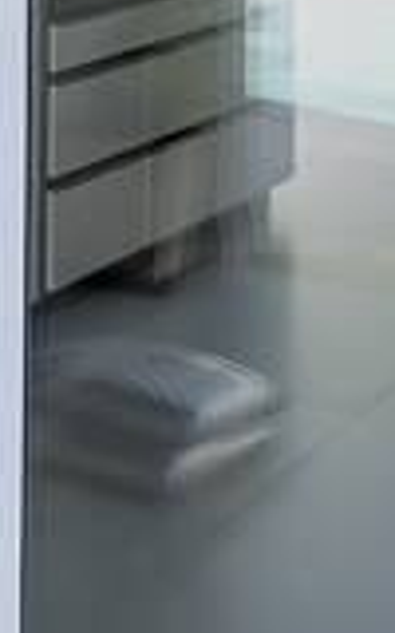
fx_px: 1602
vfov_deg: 20.3
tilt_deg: -1.3
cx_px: -932
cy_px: -206
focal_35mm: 93
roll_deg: +0.3
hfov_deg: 9.4
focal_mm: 1.54
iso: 25
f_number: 2.4
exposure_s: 1/131
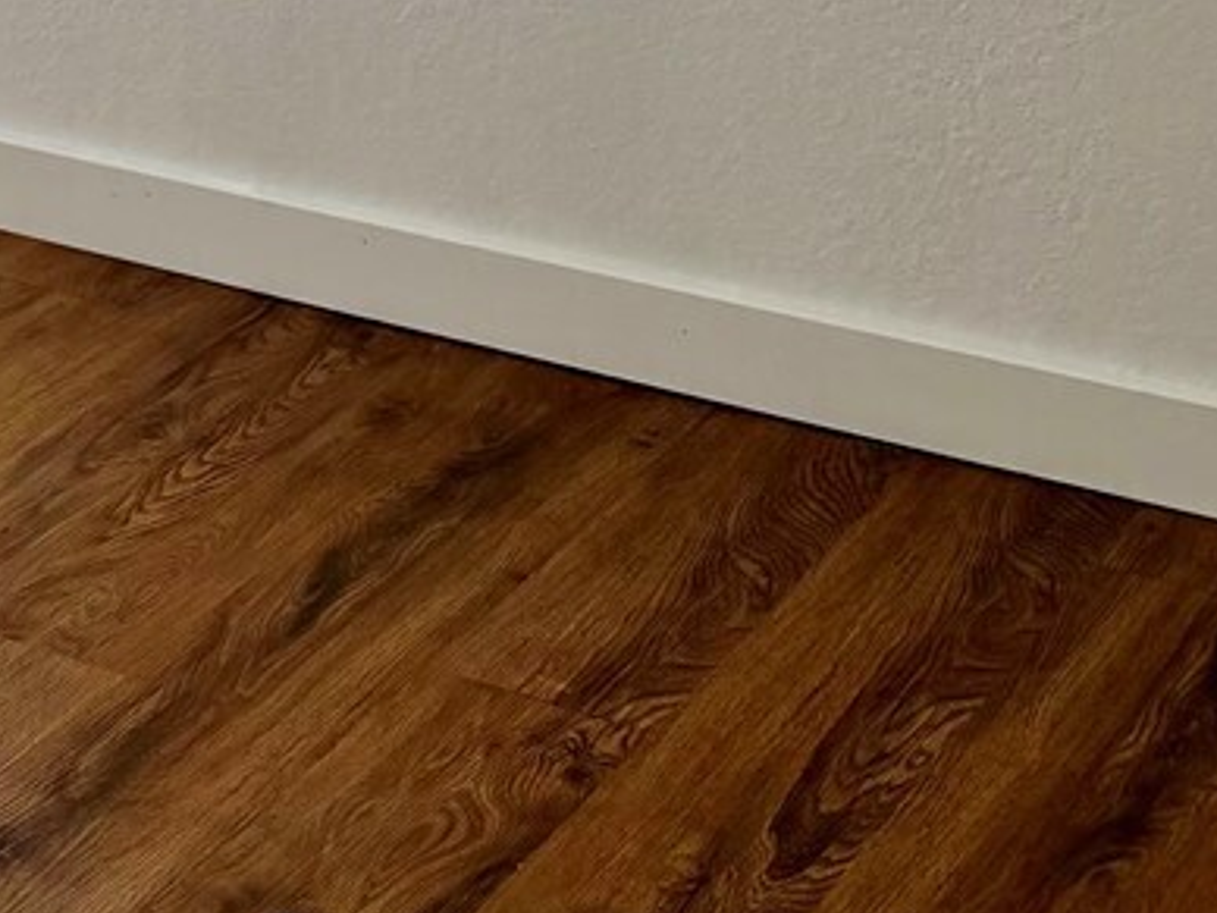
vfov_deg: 14.1
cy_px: -380
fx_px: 3481
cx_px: -1242
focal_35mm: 99
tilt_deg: -10.0
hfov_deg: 15.6
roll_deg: +2.2
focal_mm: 6.76
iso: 100
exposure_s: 1/1211
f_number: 1.78
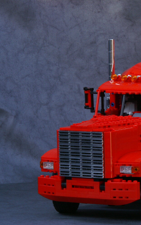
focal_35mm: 242
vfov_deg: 8.7
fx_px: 1486
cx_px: 162
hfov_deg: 5.4
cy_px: 112
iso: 400
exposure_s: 1/5
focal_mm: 105
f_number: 22
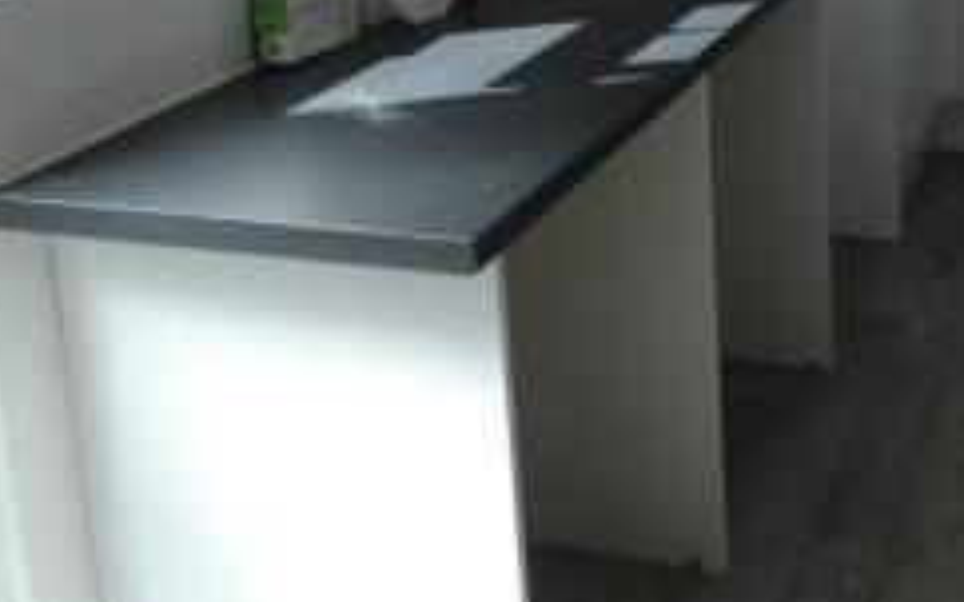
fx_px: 1339
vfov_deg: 23.1
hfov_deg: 37.0
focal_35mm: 51
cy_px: -126
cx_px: 874
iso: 80
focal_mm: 3.6
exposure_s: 1/320
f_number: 2.8
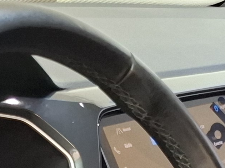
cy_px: 480
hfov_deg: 12.7
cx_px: 320
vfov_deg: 8.5
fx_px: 968
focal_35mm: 149
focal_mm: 5.54
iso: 640
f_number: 1.8
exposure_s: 1/24
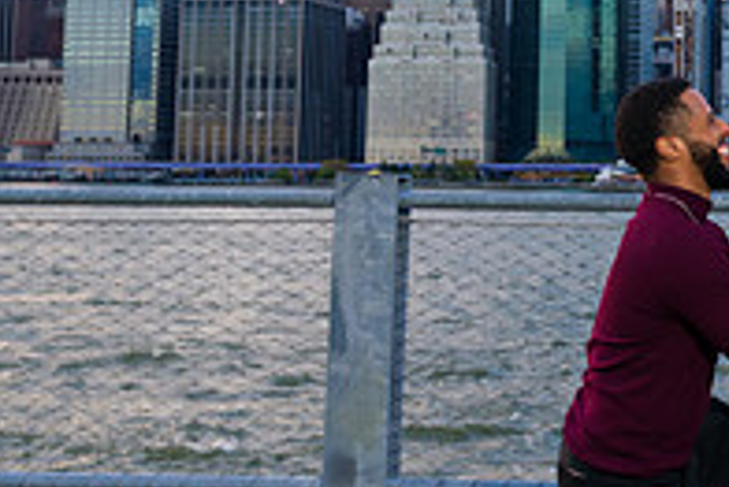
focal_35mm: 71
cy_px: 43
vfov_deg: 18.9
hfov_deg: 27.0
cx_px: 718
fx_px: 1439
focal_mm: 24
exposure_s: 1/200
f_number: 4
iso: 250
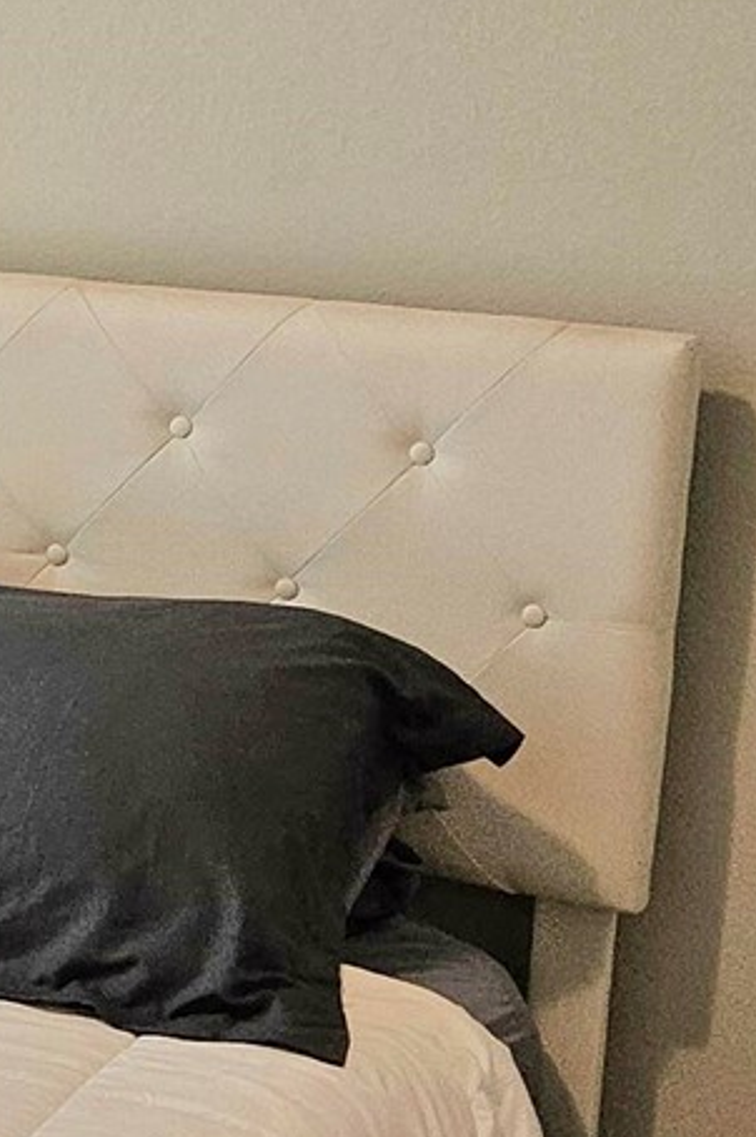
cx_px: -476
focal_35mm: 108
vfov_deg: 18.9
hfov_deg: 11.9
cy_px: 548
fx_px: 3407
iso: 320
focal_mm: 5.4
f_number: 1.8
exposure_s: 1/120
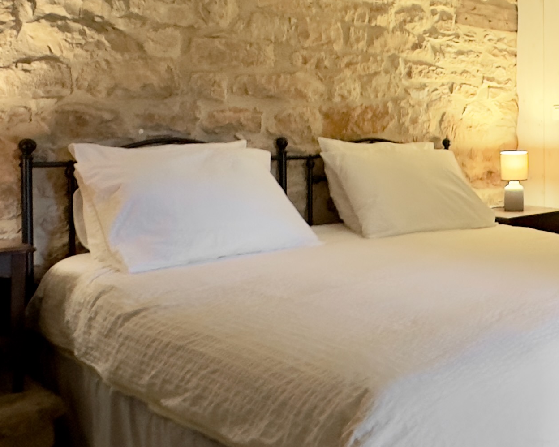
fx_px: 711
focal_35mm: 43
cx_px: 576
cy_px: 133
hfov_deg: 37.6
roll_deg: -1.5
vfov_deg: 34.4
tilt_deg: +2.2
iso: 640
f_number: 2.2
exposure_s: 1/50
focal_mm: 2.22
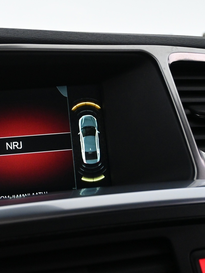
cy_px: 137
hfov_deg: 24.1
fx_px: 459
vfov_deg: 33.2
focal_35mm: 58
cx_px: 0
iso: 3200
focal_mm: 26.5
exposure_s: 1/60
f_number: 4.5
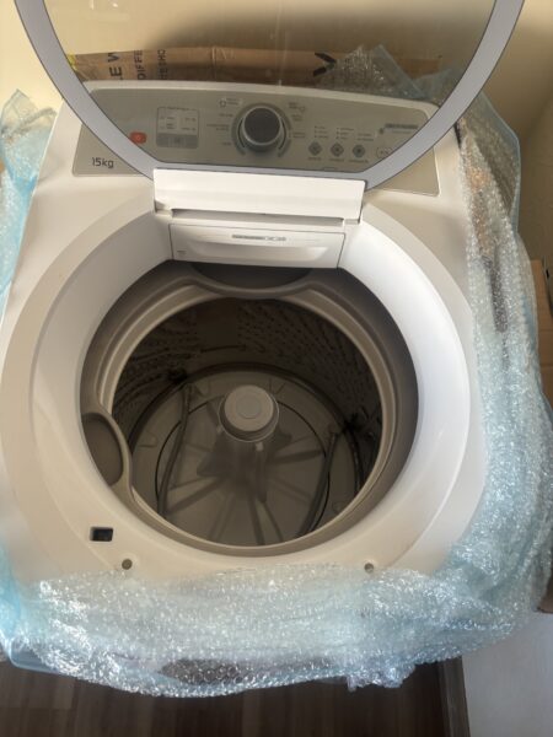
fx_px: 554
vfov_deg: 67.3
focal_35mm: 26
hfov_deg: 53.1
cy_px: 368
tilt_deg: -64.2
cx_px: 276
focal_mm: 5.96
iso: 160
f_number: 1.6
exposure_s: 1/60
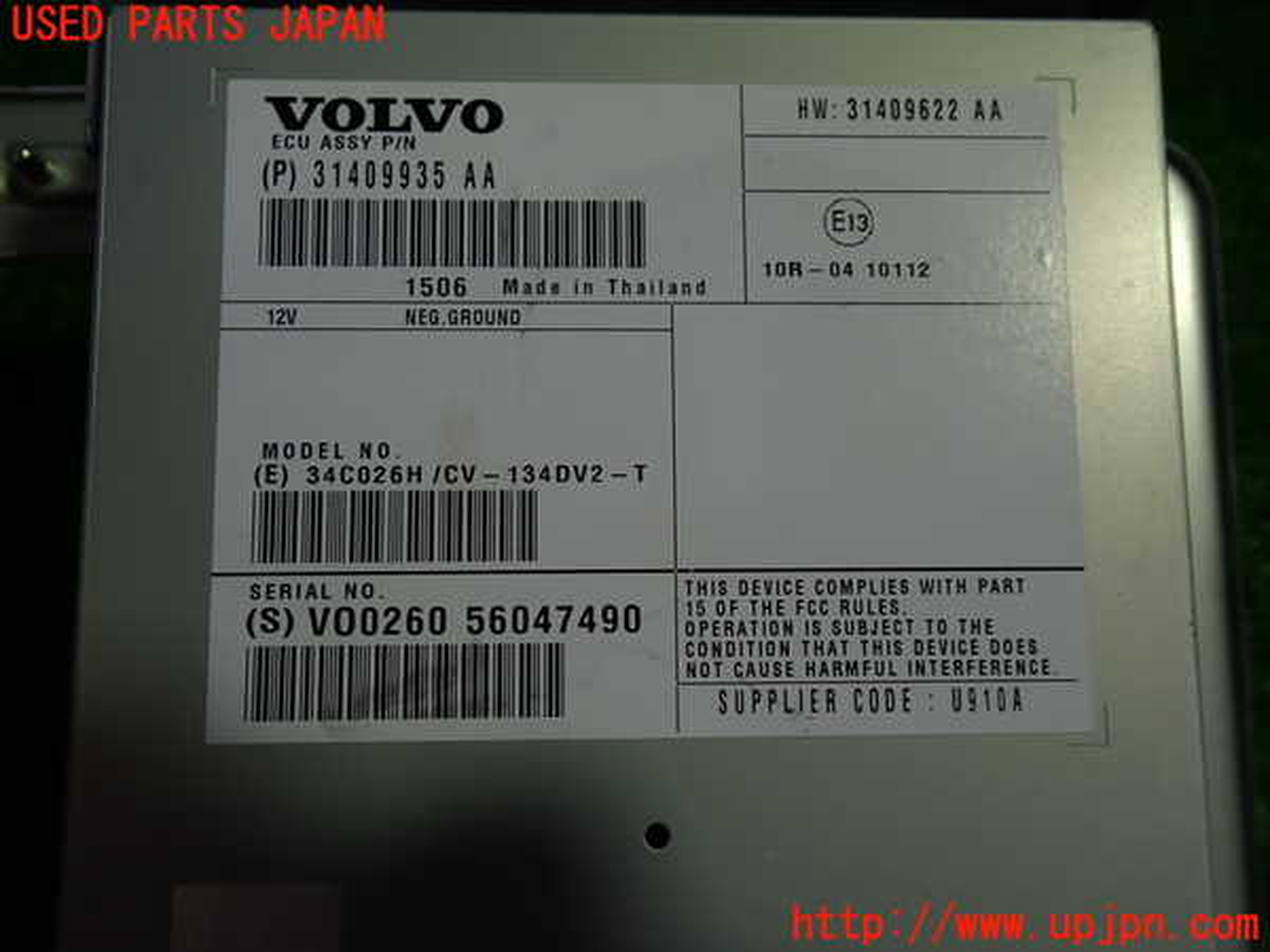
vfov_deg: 46.8
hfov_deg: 60.0
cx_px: 635
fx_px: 1101
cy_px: 476
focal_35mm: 30
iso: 100
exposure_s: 1/100
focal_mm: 5.4
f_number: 2.3
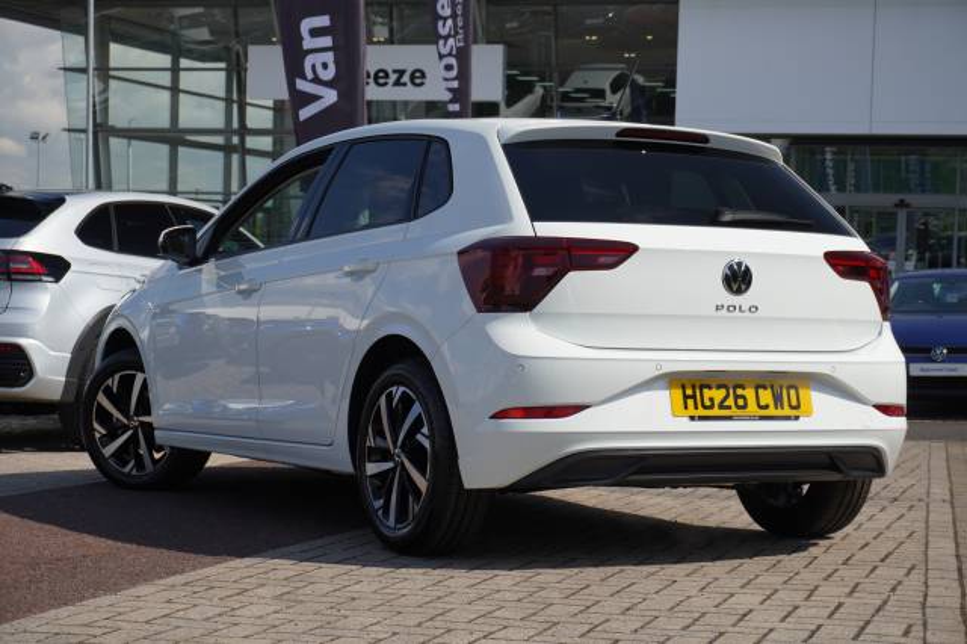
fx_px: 1893
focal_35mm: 70
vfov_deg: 19.3
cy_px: 322
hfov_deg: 28.7
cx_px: 484
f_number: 5.6
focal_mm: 47
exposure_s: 1/640
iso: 200
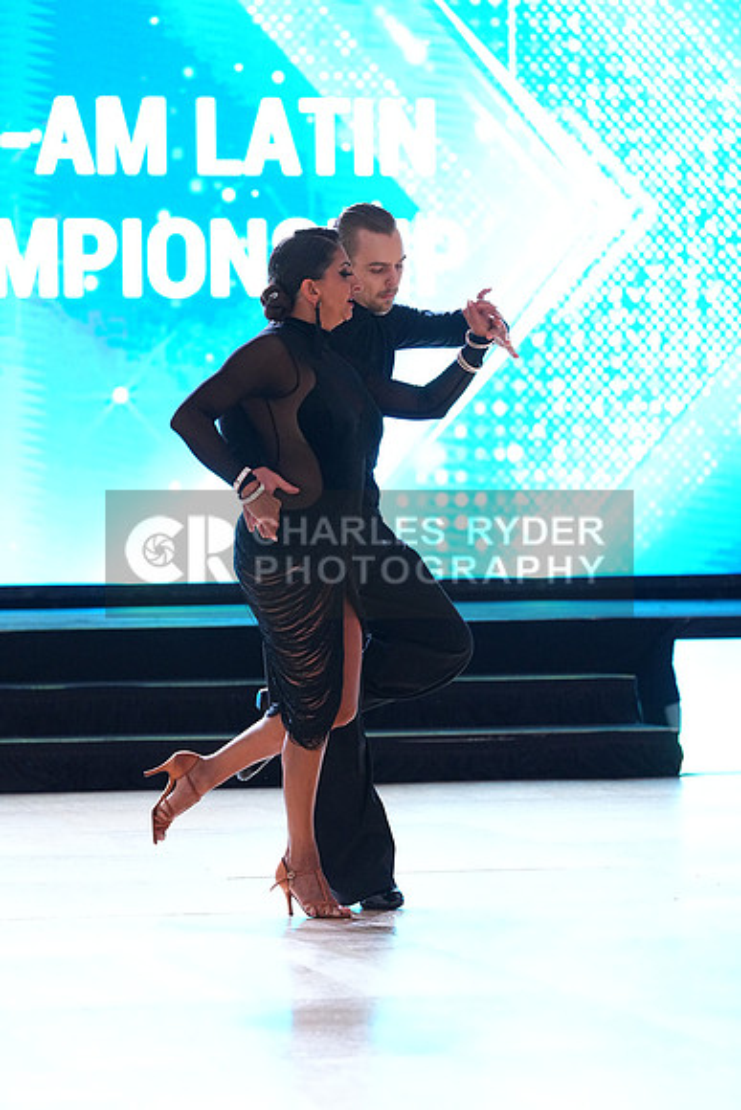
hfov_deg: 8.6
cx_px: 370
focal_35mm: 159
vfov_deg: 12.9
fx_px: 4906
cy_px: 555
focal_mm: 159
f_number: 4
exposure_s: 1/400
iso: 3200
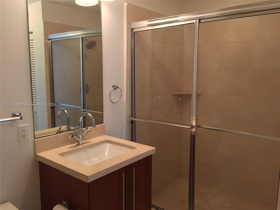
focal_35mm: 29
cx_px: 140
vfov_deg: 48.2
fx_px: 235
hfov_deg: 61.7
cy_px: 105
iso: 160
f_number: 2.2
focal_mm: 4.15
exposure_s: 1/30
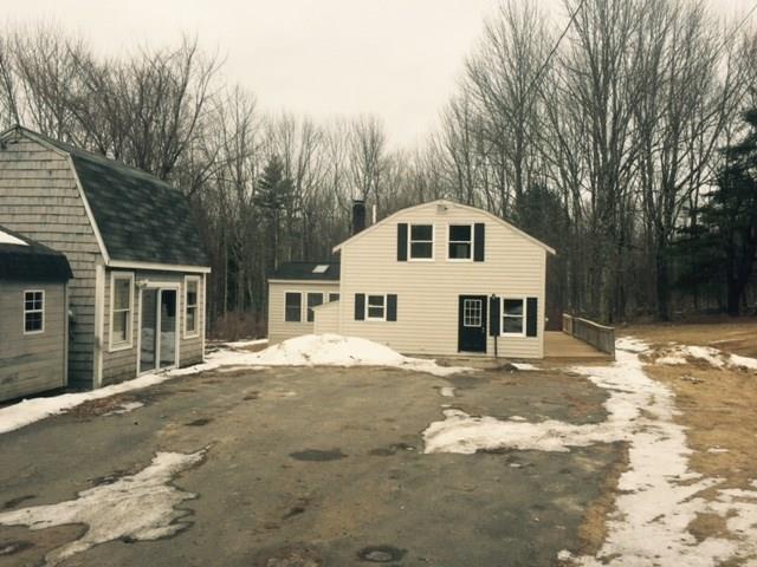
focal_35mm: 29
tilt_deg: +0.6
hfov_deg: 61.7
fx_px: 634
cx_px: 378
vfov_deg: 48.2
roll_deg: -0.7
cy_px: 284
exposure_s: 1/807
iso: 32
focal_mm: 4.15
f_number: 2.2
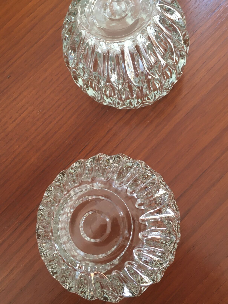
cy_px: 138
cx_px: 117
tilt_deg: -73.8
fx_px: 316
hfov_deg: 39.6
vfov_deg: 51.3
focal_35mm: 36
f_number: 2.2
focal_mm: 4.15
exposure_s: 1/33
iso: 64
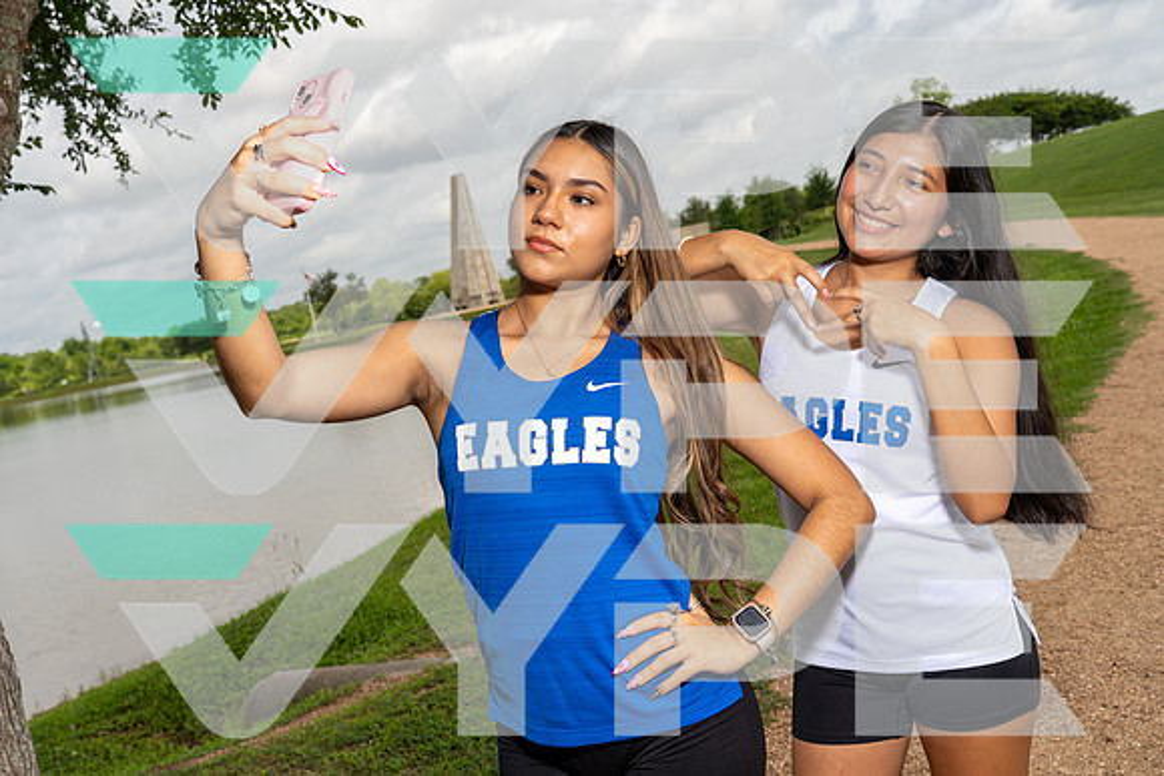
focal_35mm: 39
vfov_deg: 34.2
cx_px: 582
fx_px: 1261
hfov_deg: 49.5
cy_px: 388
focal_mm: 39
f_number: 8
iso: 100
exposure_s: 1/250
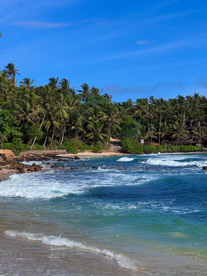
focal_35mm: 77
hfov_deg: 19.1
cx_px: 104
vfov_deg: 25.3
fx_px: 614
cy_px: 138
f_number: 2.8
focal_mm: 9
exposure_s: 1/1292
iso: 25
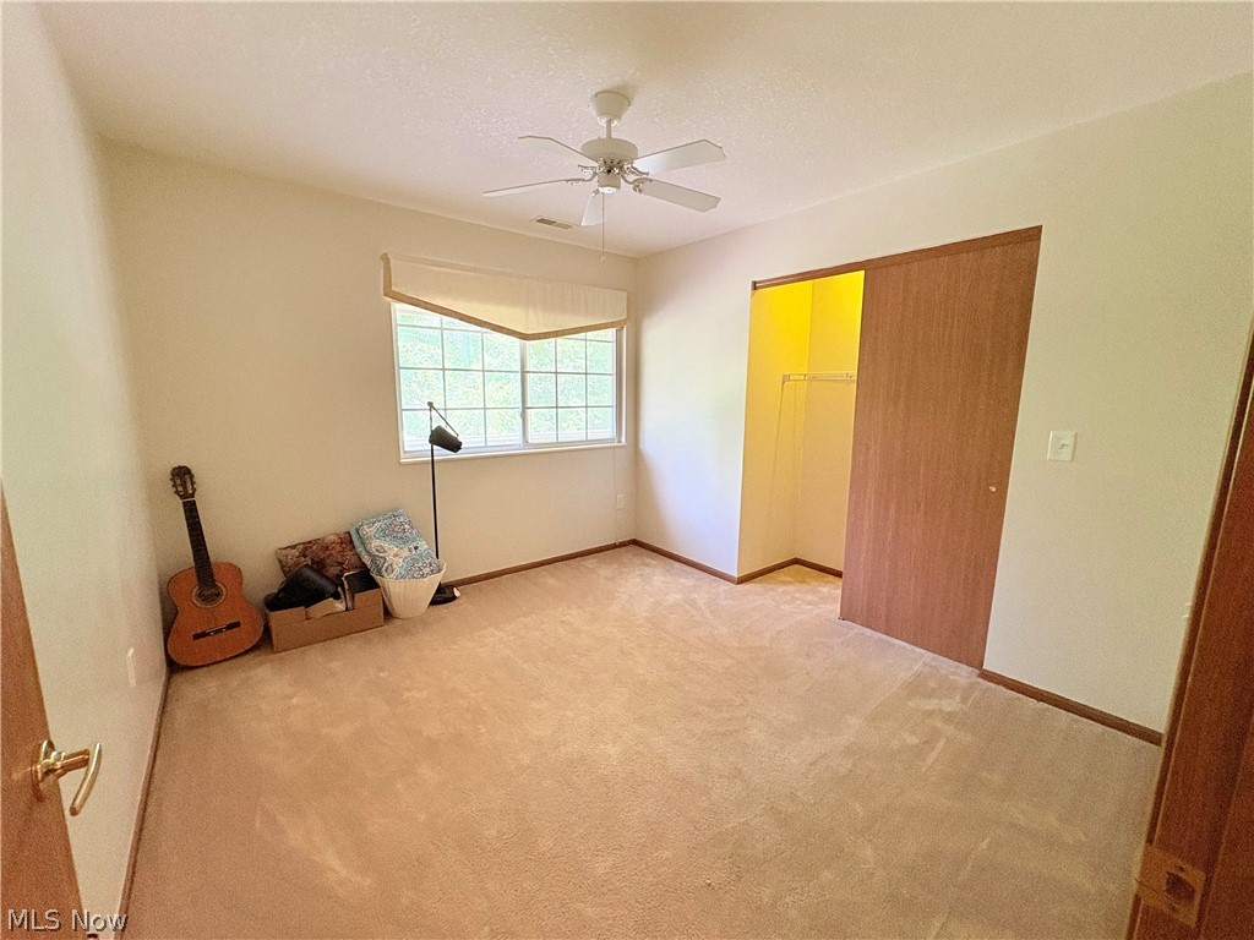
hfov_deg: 102.1
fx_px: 507
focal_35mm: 14
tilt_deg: -8.7
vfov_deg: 85.7
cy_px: 470
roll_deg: -0.5
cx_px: 627
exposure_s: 1/60
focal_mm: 2.22
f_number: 2.2
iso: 250
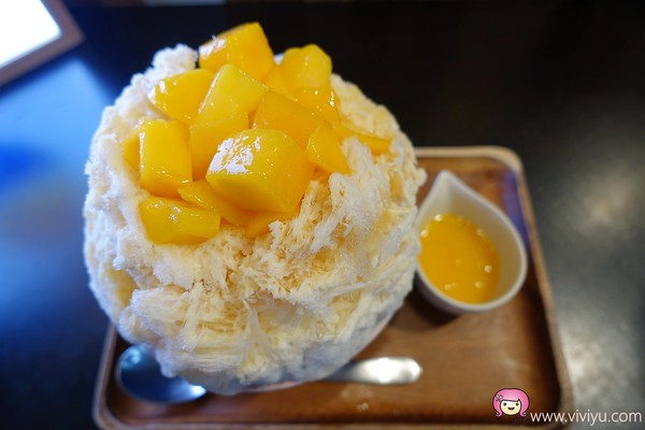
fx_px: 430
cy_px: 215
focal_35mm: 24
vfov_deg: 53.1
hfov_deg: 73.7
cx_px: 322
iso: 125
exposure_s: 1/30
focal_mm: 8.8
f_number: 2.2
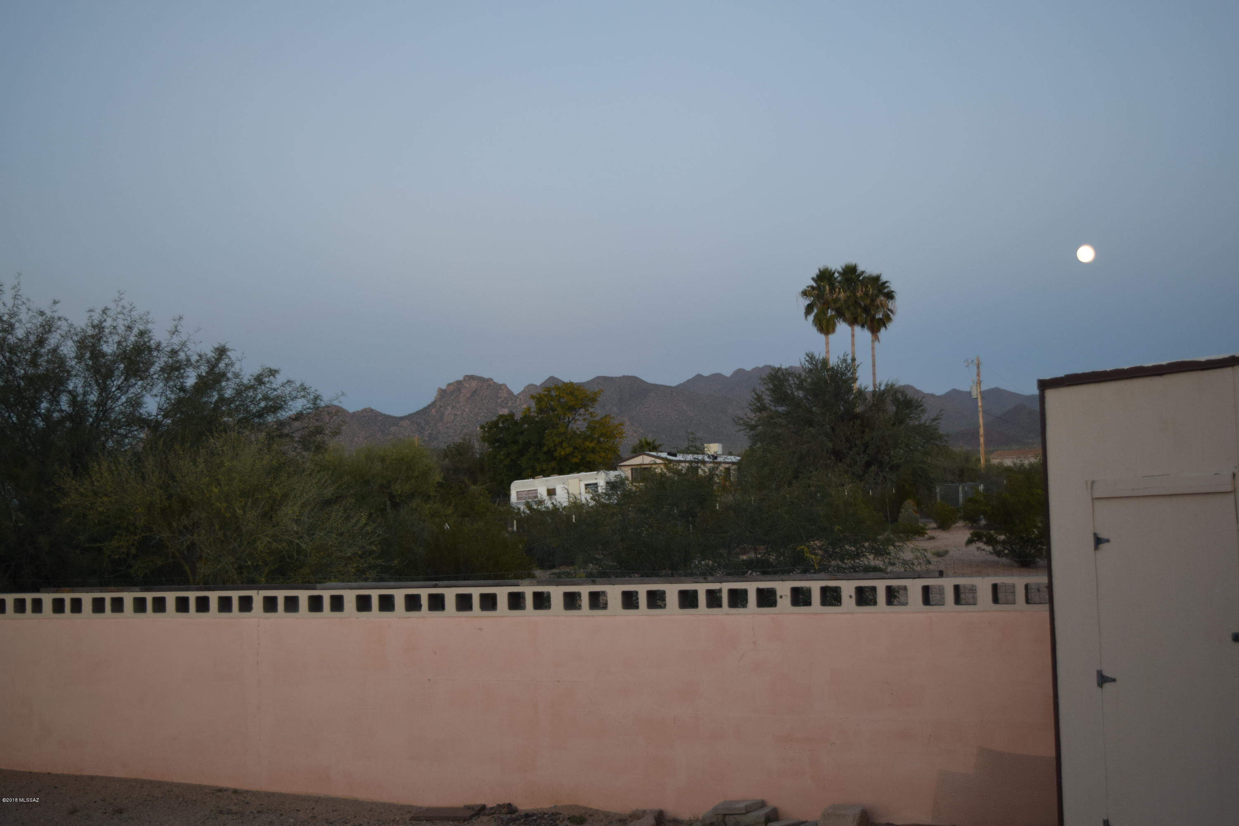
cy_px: 413
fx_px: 1549
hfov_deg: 43.6
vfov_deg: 29.9
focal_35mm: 45
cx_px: 620
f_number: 4.2
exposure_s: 1/60
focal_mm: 30
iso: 400
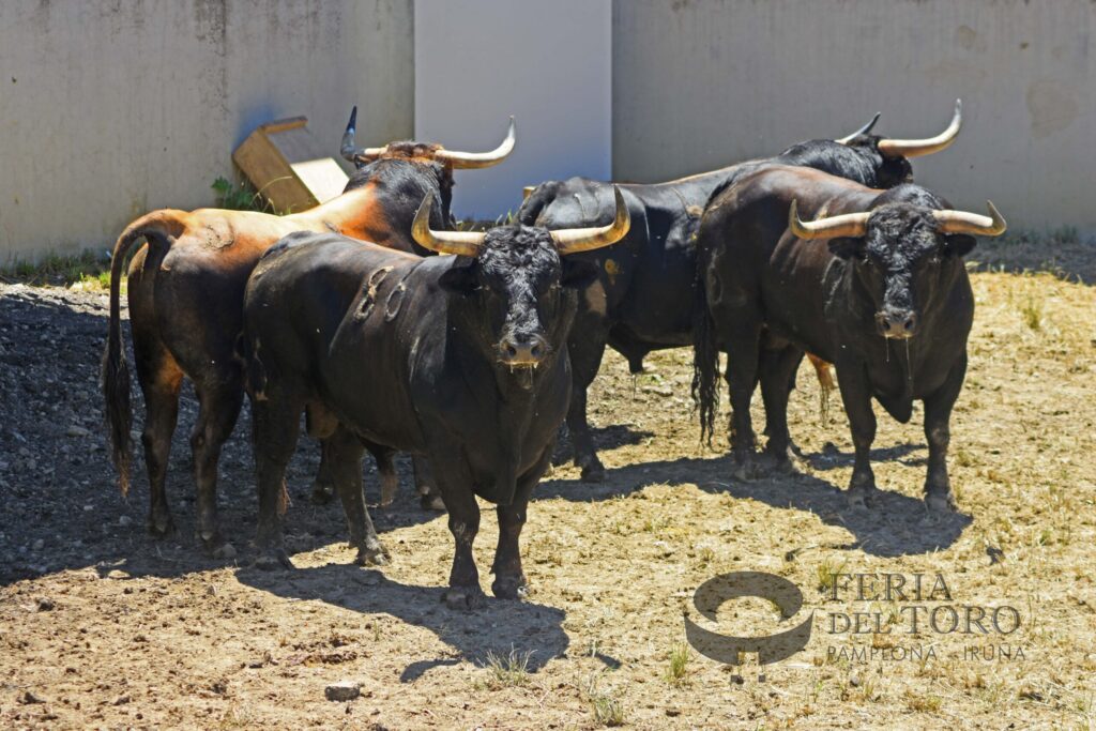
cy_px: 366
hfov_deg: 12.5
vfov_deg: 8.3
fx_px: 5024
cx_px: 548
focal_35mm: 165
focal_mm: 110
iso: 100
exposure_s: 1/125
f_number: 7.1
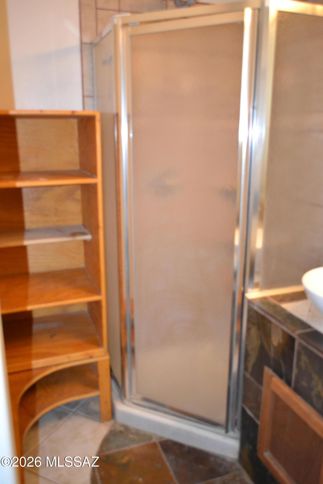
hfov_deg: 43.6
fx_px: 404
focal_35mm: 30
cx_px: 162
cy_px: 242
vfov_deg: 61.9
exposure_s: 1/60
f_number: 3.8
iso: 1250
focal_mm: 20
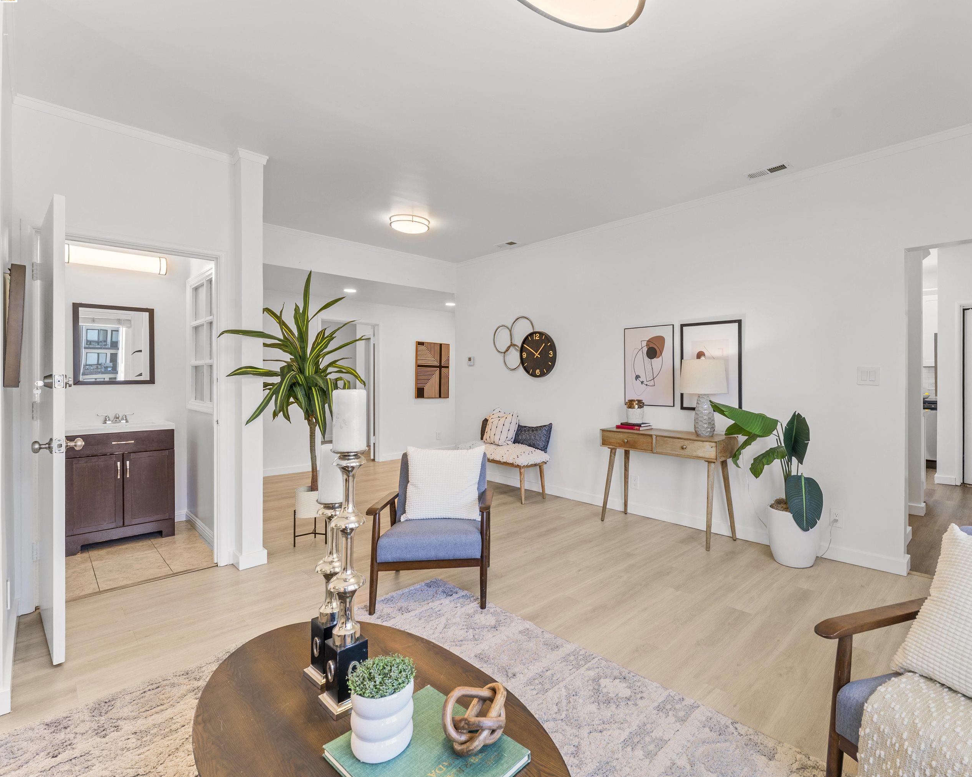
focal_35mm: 16
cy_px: 384
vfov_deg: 80.4
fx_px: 460
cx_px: 560
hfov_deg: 92.4
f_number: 10
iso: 100
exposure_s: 1/10
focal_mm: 14
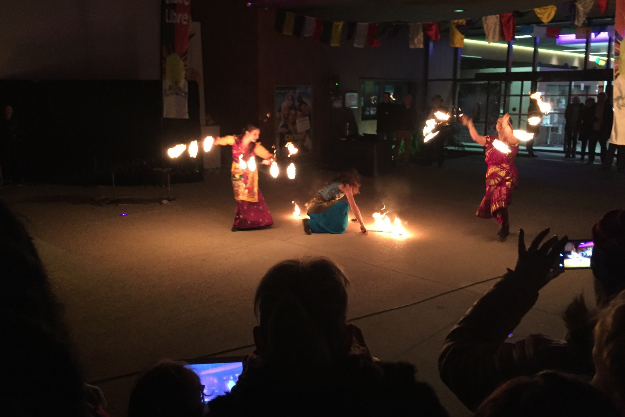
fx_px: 538
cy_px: 195
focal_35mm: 31
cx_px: 306
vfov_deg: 42.3
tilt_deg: -11.1
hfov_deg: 60.3
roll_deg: +0.2
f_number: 2.2
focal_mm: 4.15
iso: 320
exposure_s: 1/17
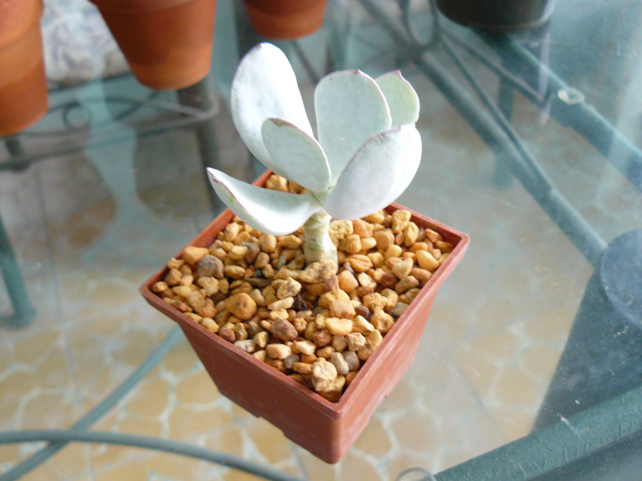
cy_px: 240
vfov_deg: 39.7
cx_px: 321
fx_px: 668
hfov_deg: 51.4
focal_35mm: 36
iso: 200
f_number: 2.8
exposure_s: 1/5
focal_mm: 6
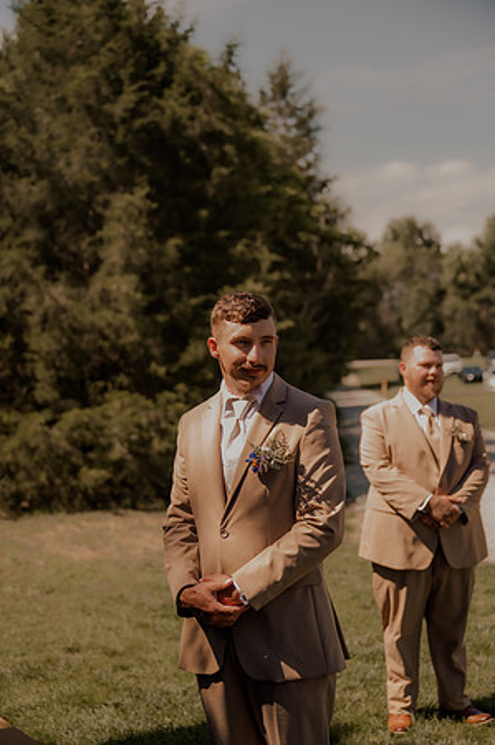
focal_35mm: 49
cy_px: 372
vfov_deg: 40.4
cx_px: 248
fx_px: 1013
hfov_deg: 27.5
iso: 200
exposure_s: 1/1000
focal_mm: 49
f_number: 2.8
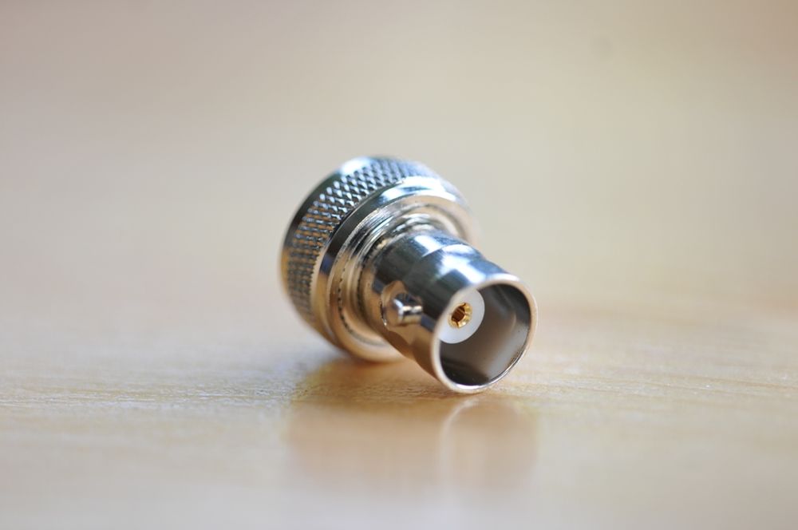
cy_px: 265
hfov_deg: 9.2
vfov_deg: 6.1
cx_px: 399
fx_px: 4981
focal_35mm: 225
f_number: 4
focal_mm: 150
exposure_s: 1/60
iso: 200
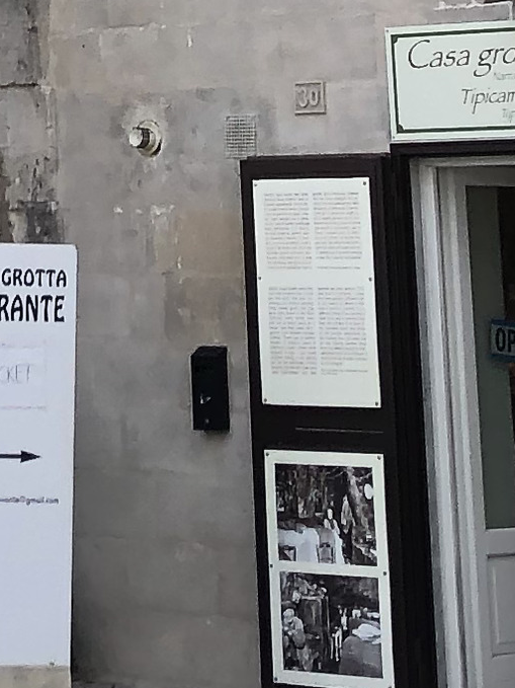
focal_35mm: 165
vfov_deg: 10.9
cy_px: -699
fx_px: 3274
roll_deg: +0.8
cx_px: -130
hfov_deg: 8.9
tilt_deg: +16.7
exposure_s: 1/302
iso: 20
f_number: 1.8
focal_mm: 4
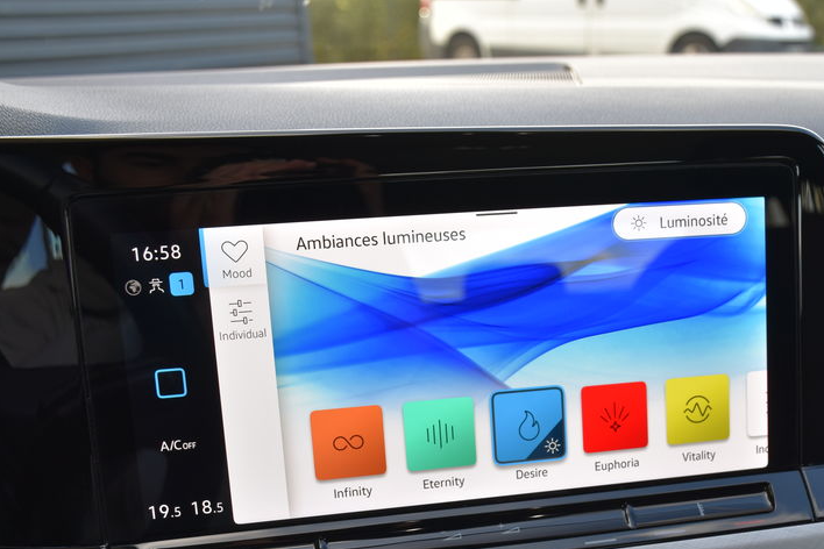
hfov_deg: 40.1
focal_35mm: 49
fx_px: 1115
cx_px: 541
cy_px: 387
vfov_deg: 27.4
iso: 280
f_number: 5.6
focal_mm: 23
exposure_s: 1/125
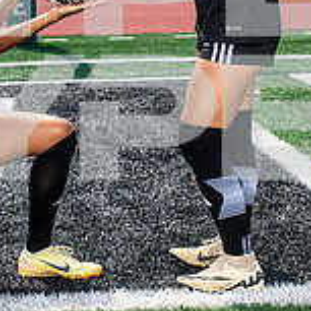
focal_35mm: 95
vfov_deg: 17.7
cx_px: 61
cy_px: -24
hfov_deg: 18.1
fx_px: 966
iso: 100
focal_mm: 38
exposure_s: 1/320
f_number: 7.1
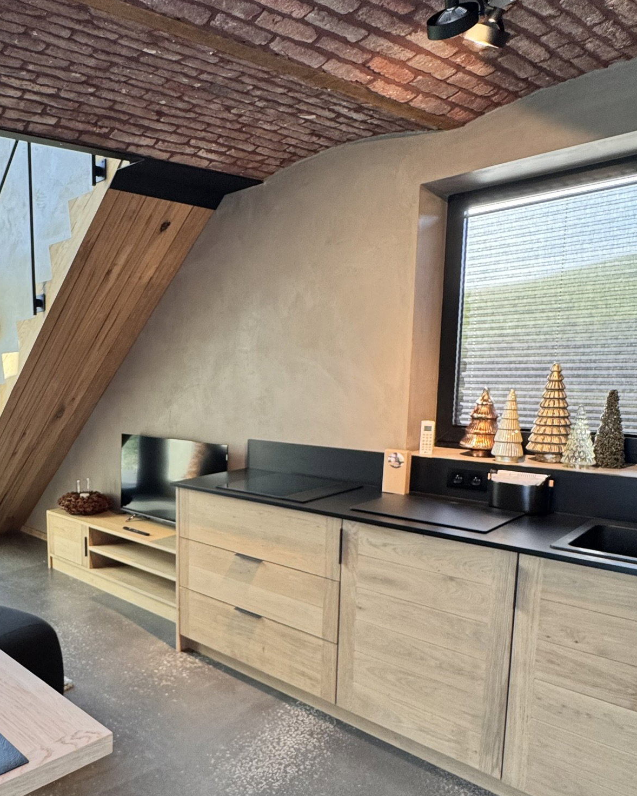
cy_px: 409
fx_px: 448
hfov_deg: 63.1
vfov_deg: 83.3
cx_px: 105
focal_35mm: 19
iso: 200
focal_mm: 2.22
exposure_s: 1/100
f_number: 2.2
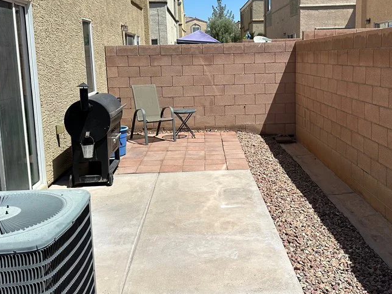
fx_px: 430
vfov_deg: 37.5
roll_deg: +2.2
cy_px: 111
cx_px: 224
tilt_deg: -6.6
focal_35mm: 38
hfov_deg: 48.8
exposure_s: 1/6211
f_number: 1.78
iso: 80
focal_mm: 6.86
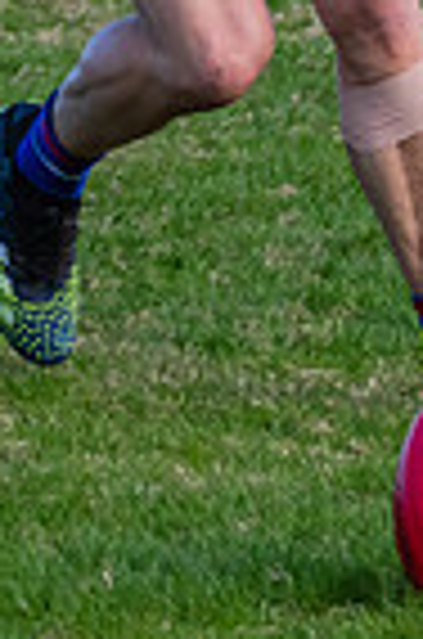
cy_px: -70
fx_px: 21075
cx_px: 487
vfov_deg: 1.7
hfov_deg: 1.1
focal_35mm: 1190
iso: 900
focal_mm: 200
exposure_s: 1/1600
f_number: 5.3
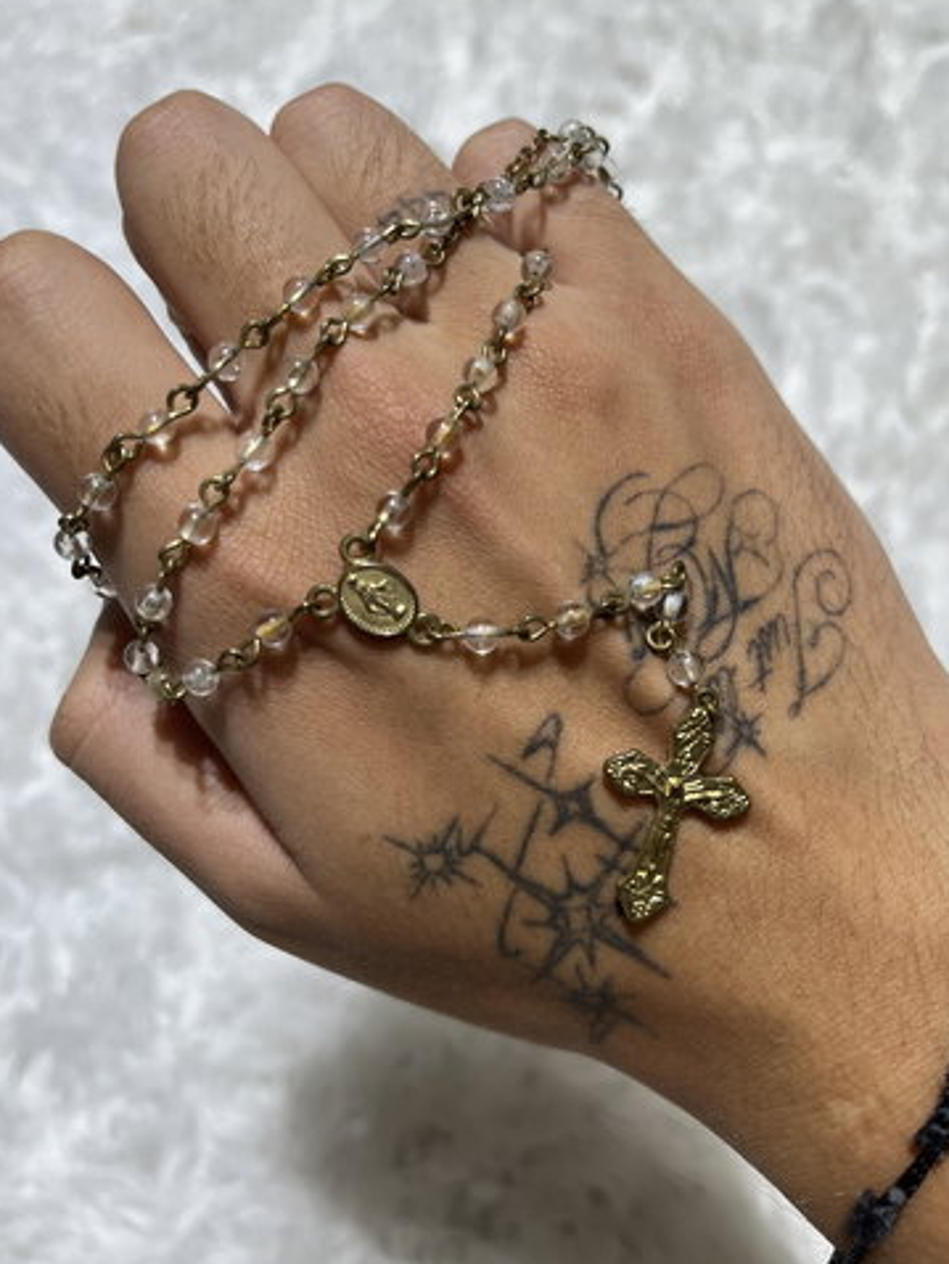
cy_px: 607
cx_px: 473
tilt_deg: -65.6
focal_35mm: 29
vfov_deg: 61.6
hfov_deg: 48.3
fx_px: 1059
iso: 125
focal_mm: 5.1
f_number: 1.6
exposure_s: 1/120
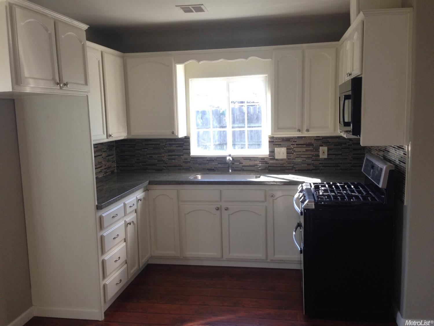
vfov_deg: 42.9
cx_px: 217
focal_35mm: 33
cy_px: 163
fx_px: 414
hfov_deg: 55.4
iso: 80
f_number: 2.4
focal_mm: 4.12
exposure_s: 1/120
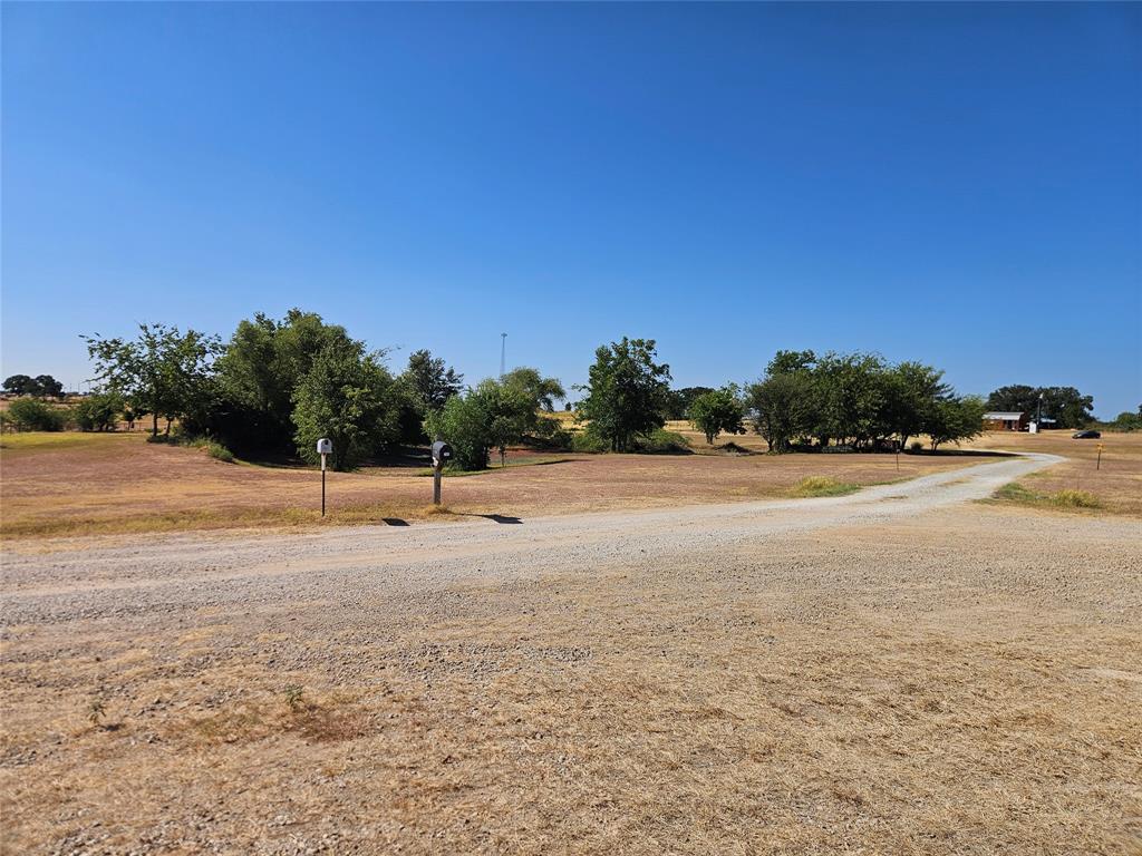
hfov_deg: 73.9
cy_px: 428
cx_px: 571
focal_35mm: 23
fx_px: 759
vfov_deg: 58.9
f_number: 1.8
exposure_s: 1/3446
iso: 25
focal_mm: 5.4
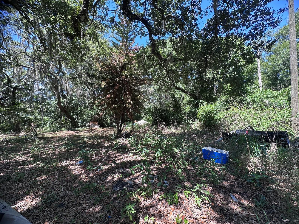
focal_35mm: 14
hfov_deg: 102.1
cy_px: 112
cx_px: 150
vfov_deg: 85.7
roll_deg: -0.2
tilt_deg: +1.0
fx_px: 121
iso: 40
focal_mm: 2.22
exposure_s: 1/168
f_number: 2.2
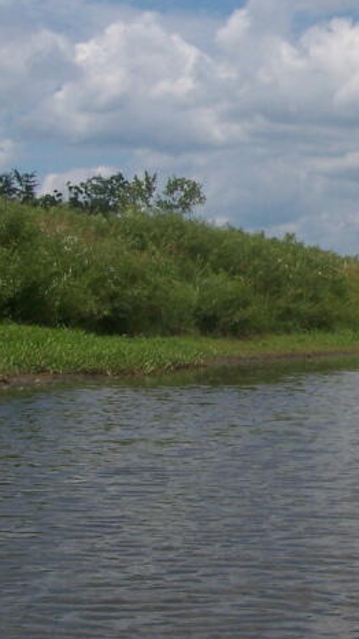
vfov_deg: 23.4
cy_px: 265
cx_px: 558
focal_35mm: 91
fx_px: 1541
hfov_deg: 12.6
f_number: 5.6
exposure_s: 1/1000
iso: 80
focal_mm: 6.3
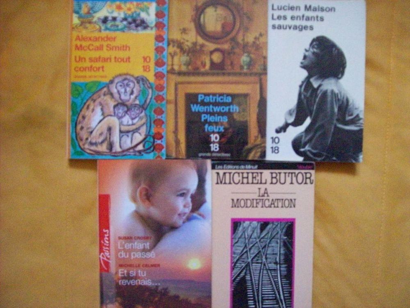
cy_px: 154
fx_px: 426
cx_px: 205
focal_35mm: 36
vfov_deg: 39.7
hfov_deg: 51.4
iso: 800
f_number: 2.7
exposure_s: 1/23.7
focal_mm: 6
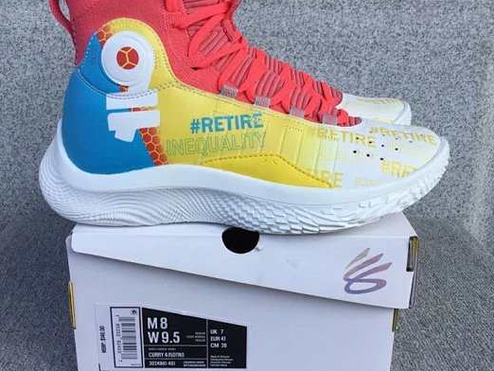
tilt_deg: -17.0
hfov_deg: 49.0
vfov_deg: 37.7
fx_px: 543
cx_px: 243
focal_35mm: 38
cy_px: 172
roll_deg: +0.2
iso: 25
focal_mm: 3.3
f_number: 2.4
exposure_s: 1/420
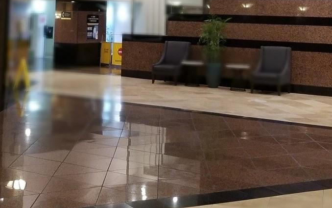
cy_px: -39
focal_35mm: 65
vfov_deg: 19.0
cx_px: 141
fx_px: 588
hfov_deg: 31.5
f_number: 1.7
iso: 200
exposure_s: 1/24
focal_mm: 4.25
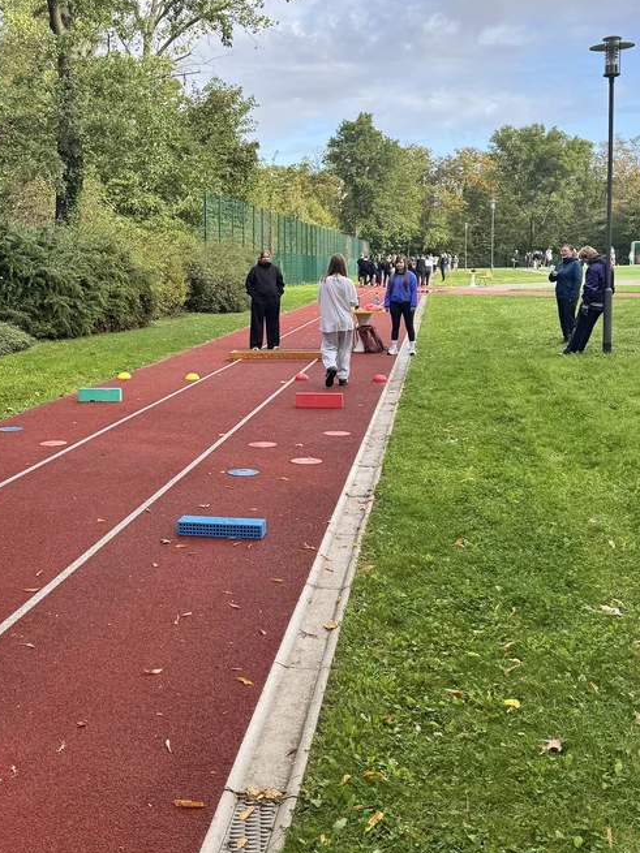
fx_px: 1036
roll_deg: +1.5
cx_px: 189
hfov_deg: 33.9
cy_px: 344
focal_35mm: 42
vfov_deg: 44.6
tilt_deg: -5.0
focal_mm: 6.76
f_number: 1.78
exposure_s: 1/1172
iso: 80
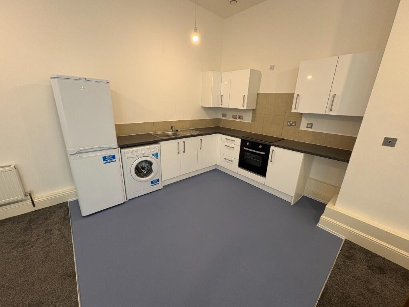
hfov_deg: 102.1
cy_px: 154
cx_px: 204
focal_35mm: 14
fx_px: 165
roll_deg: -1.7
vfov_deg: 85.7
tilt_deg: -18.3
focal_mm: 2.22
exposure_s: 1/60
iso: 250
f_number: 2.2
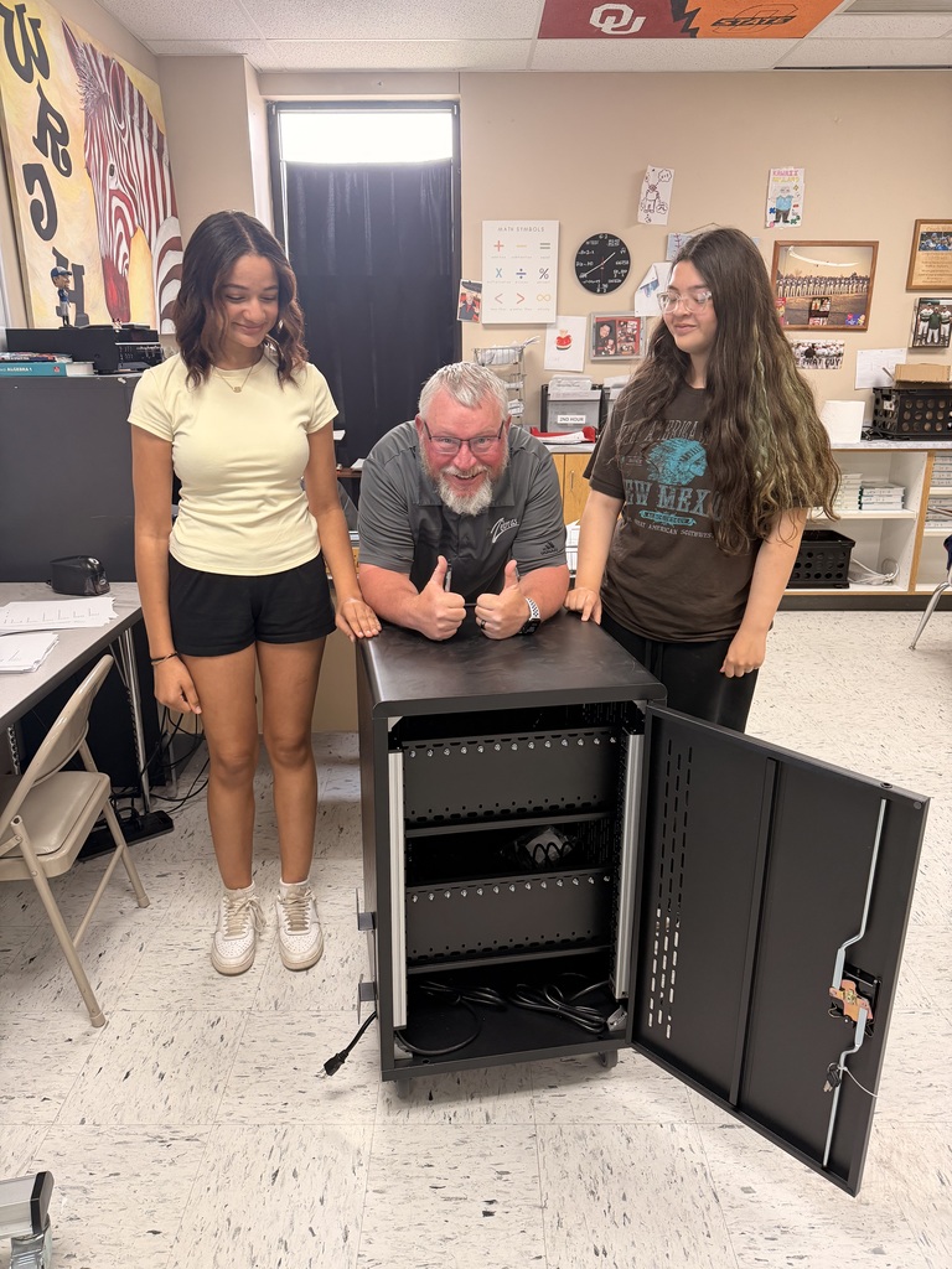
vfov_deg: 71.6
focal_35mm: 24
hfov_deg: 56.8
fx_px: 880
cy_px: 634
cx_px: 476
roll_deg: +1.4
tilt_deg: -16.3
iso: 200
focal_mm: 6.76
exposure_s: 1/60
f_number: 1.78
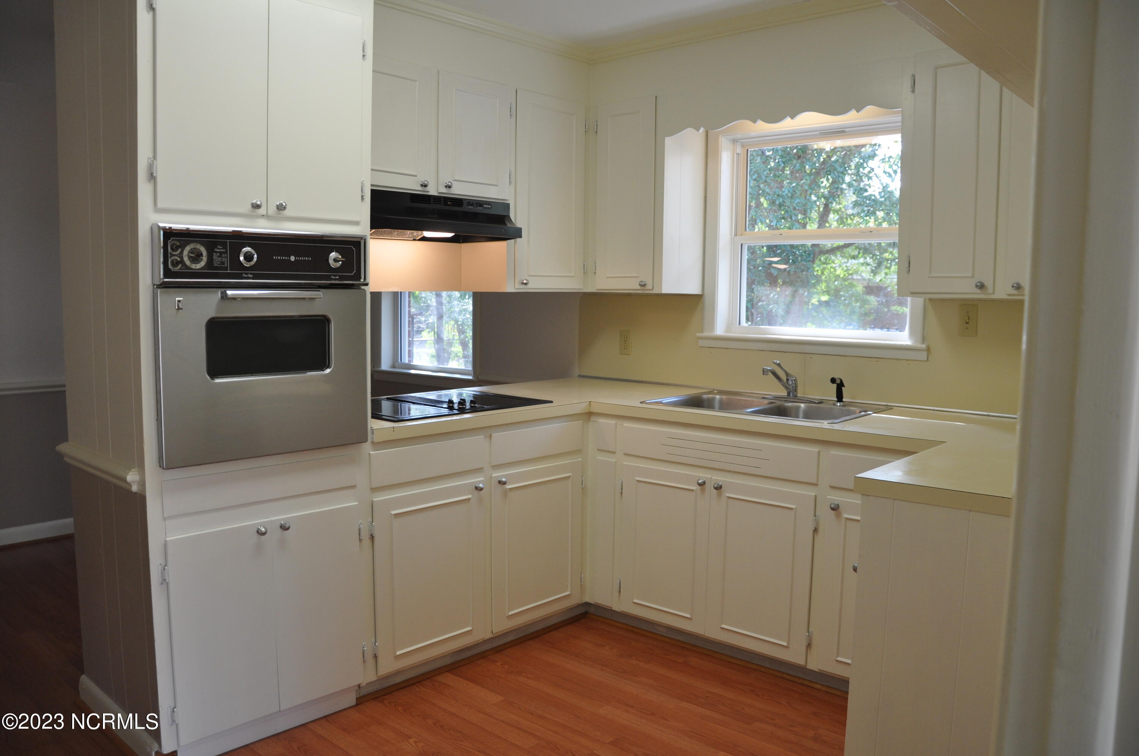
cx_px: 570
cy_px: 378
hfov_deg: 67.4
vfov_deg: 47.8
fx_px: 853
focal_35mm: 27
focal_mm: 18
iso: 400
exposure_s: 1/80
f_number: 4.5
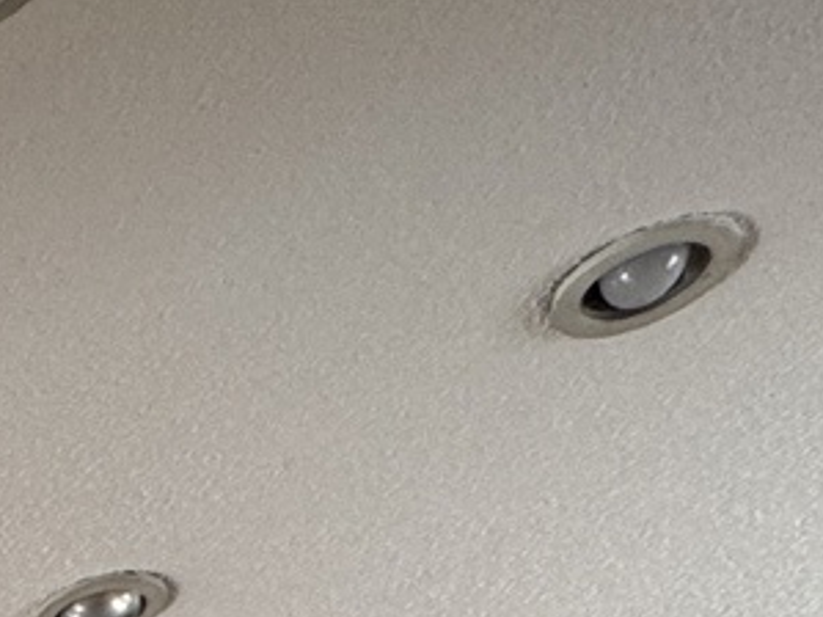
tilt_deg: -2.5
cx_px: -917
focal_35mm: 90
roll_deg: +1.4
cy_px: 1906
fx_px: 2139
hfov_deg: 15.9
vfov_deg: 10.6
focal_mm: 2.22
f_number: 2.2
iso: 80
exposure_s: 1/99
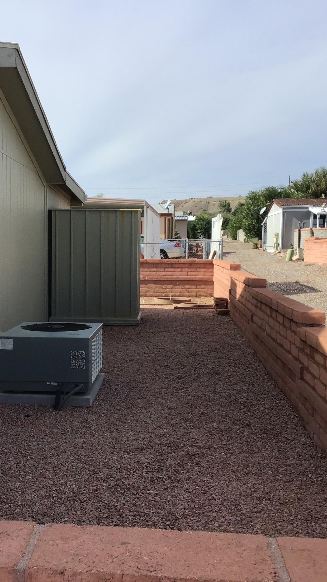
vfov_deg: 44.6
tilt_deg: -6.6
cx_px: 83
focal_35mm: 46
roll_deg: -0.6
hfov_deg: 25.7
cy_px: 288
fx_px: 709
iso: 25
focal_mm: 3.3
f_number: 2.4
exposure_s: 1/1456
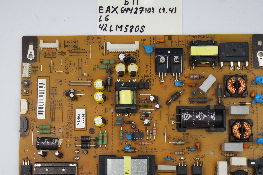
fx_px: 504
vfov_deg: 19.7
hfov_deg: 29.2
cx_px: 134
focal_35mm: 69
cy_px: 106
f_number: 5
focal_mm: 20
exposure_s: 1/100
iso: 200
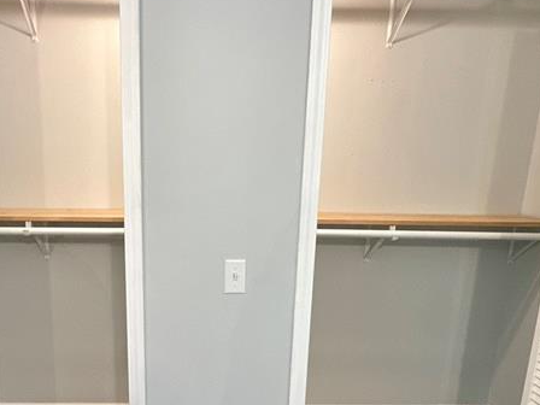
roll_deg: -0.7
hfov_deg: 55.9
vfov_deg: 43.5
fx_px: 499
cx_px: 189
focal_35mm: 32
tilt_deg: -14.6
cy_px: 271
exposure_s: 1/60
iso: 320
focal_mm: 2.22
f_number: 2.2
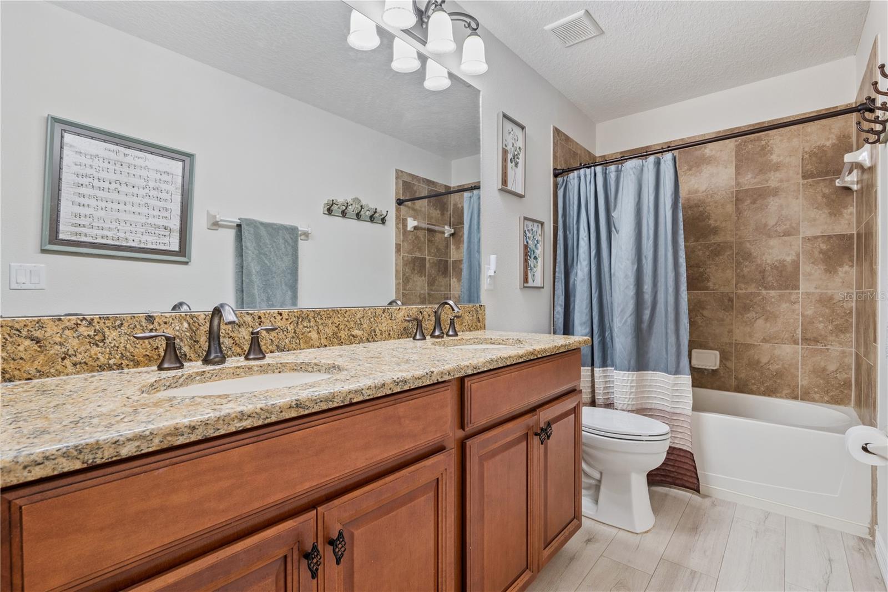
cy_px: 296
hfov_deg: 96.7
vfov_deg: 73.7
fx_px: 395
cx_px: 444
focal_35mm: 16
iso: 800
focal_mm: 16
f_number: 9
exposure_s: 1/15
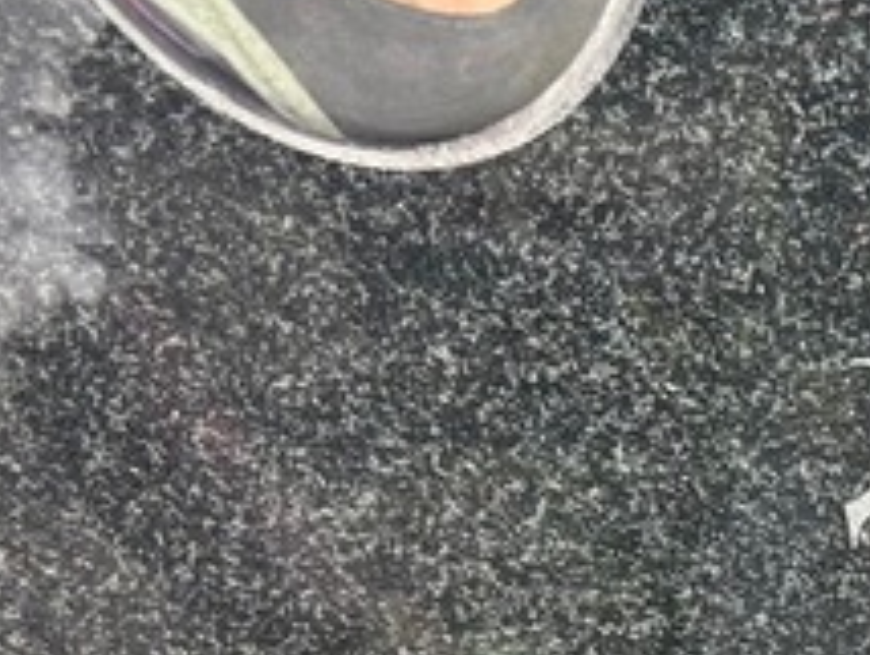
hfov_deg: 17.7
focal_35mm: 97
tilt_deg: -37.1
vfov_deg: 14.5
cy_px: 903
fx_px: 2441
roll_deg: -1.2
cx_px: 1386
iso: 50
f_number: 1.5
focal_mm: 5.7
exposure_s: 1/567
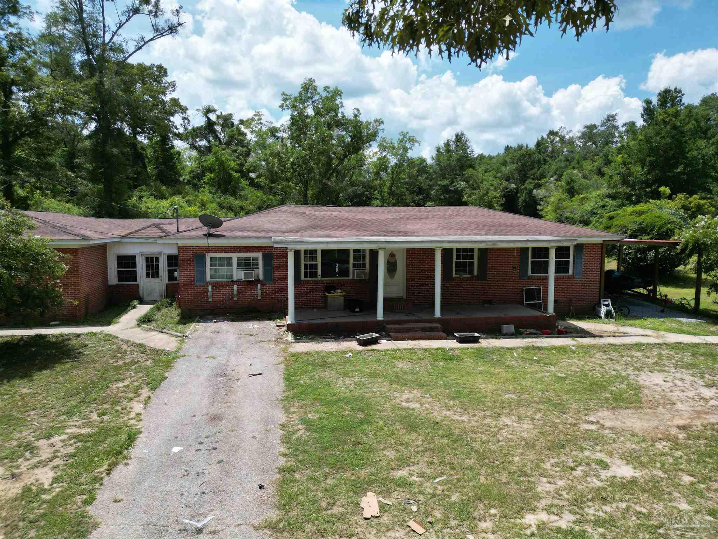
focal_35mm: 24
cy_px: 270
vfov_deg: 56.8
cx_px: 359
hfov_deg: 71.6
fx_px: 498
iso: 140
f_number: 1.7
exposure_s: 1/4000
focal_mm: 6.72
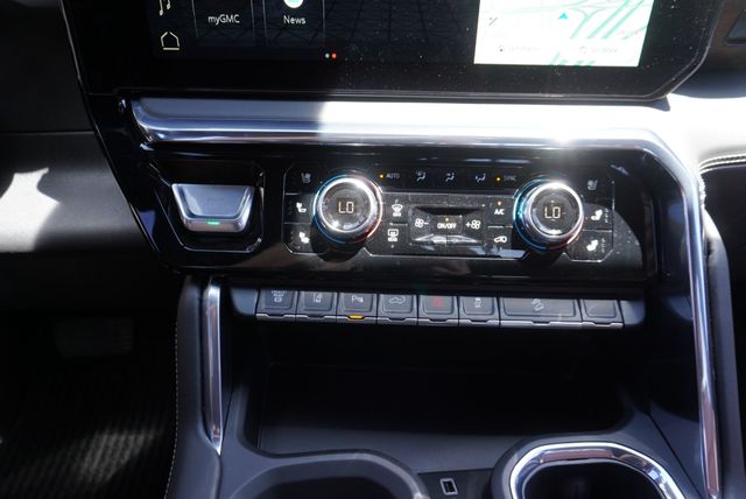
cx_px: 373
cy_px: 250
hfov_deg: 73.7
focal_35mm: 24
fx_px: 498
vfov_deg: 53.2
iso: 320
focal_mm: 16
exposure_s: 1/60
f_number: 4
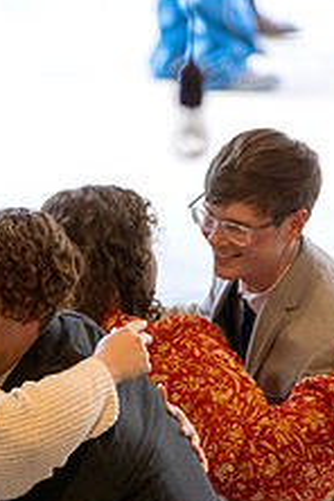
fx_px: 3381
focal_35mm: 243
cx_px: 90
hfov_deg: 5.7
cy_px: 483
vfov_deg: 8.4
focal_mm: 120
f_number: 2.8
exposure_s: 1/250
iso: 1250
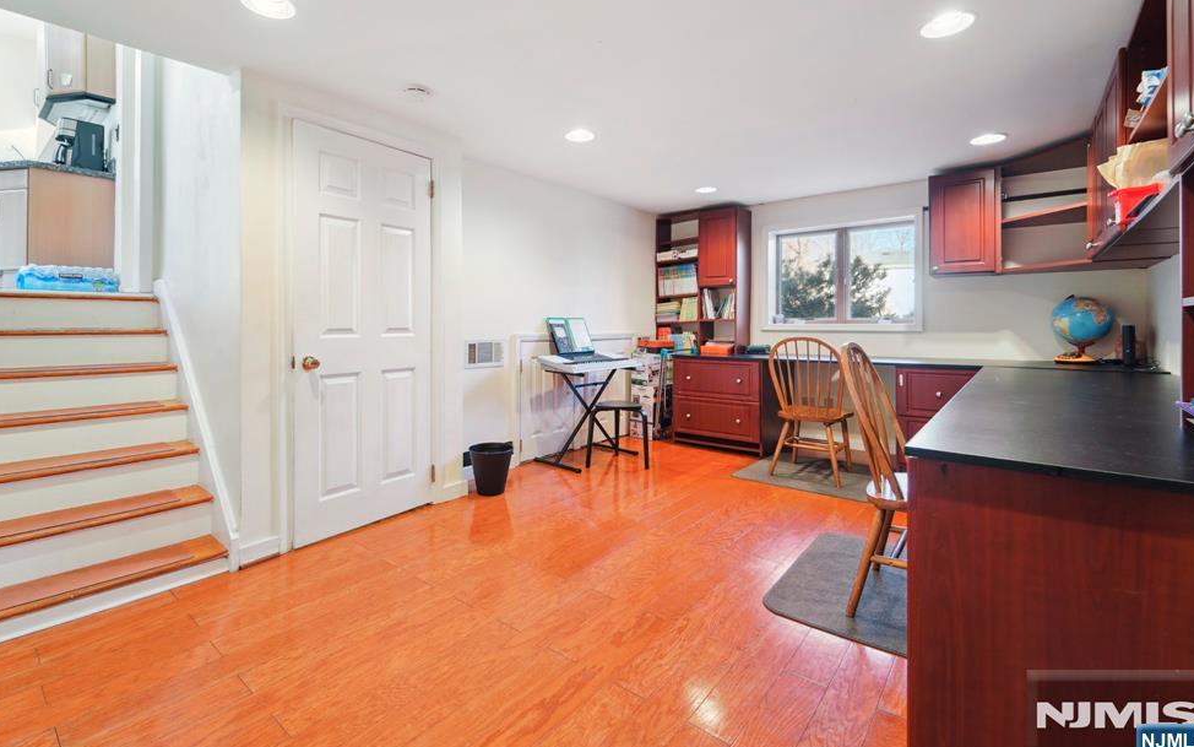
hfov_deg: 101.4
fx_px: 488
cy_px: 340
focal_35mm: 15
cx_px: 582
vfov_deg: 74.6
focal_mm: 14
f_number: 8
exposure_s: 1/8
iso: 400
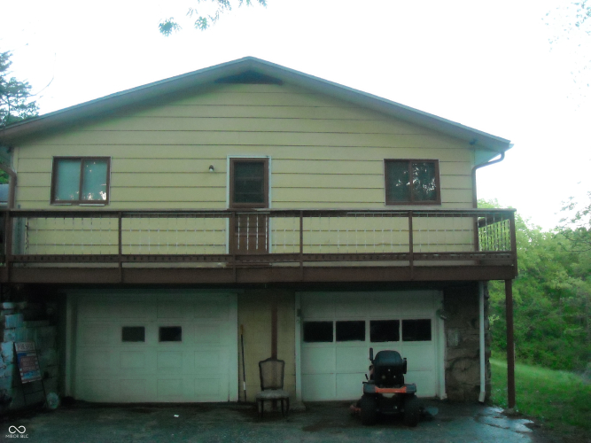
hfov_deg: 52.6
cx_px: 296
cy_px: 222
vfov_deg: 40.7
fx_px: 597
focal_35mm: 35
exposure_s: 1/201
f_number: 2.8
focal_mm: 5.7
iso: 800
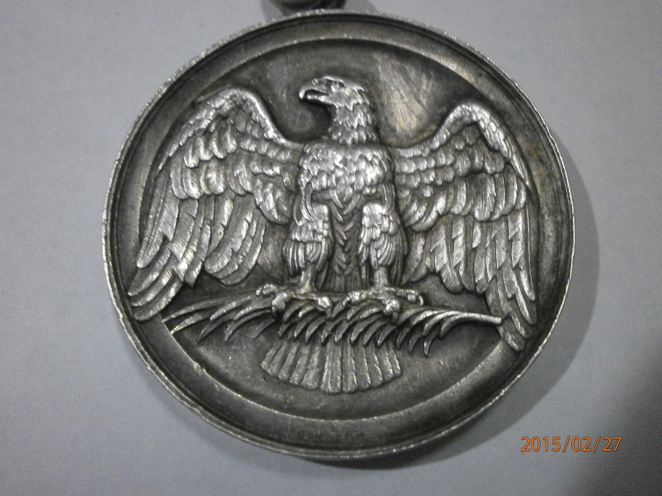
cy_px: 248
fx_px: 612
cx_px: 331
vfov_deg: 44.2
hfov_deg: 56.8
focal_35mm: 32
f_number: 3.1
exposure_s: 1/60
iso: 800
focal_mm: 5.8
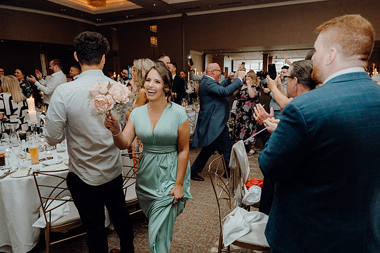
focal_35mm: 24
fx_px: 253
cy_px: 126
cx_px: 190
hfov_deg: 73.7
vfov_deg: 53.2
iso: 2500
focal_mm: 24
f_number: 3.5
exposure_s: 1/160
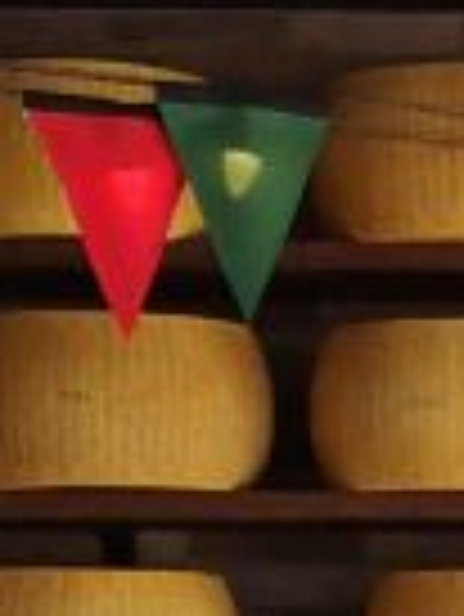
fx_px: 3283
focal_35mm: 184
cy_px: 762
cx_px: 914
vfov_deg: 10.5
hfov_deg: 7.8
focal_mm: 3.95
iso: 400
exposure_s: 1/900
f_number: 1.8
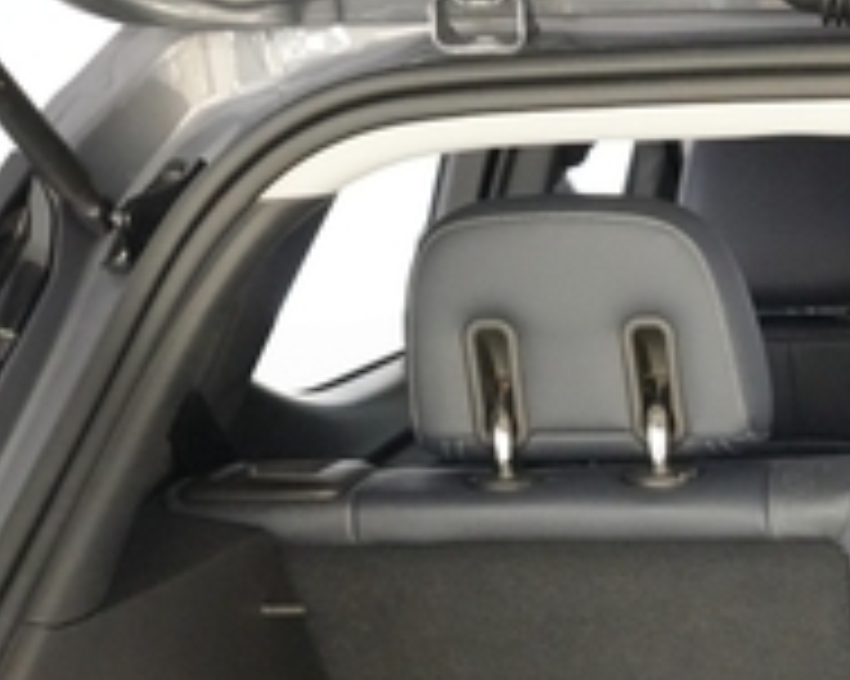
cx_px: 1120
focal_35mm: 89
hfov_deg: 19.7
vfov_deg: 16.2
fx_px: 2238
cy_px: 919
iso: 12800
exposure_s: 1/160
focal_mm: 28
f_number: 3.5
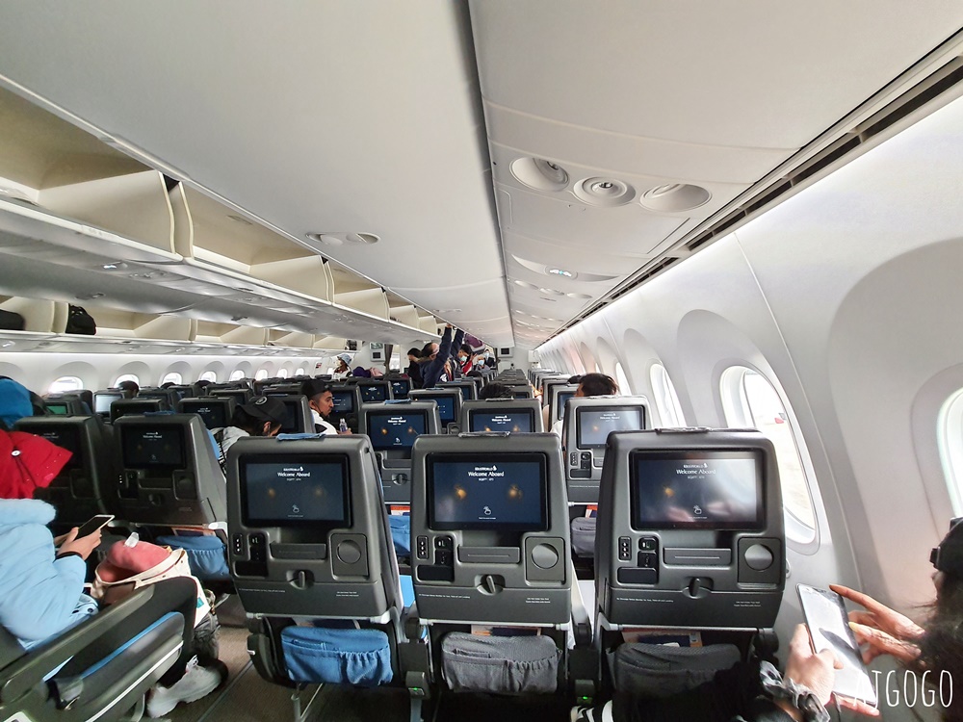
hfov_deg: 106.2
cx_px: 482
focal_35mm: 13
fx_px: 362
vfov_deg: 89.9
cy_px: 361
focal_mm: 1.74
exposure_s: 1/60
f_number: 2.2
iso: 400
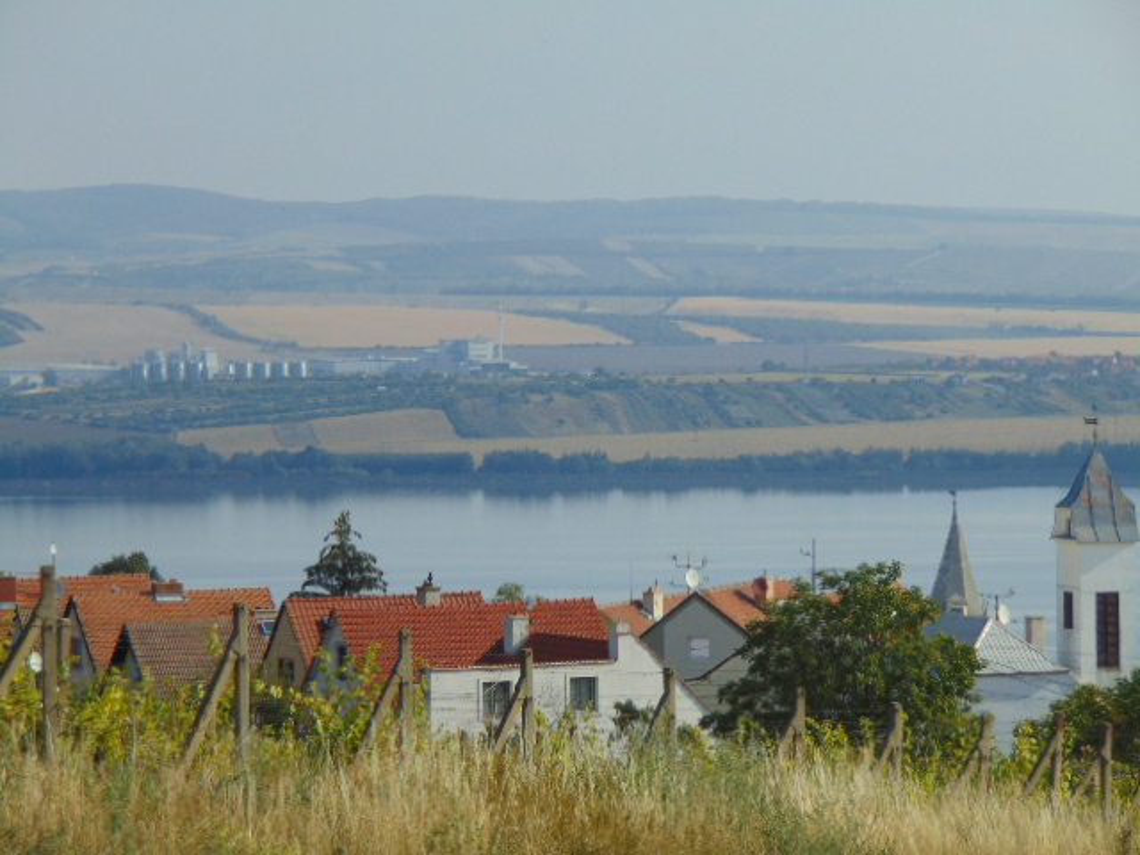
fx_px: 6685
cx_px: 570
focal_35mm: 203
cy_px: 428
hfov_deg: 9.7
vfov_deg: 7.3
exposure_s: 1/800
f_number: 4.1
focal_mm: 36.4
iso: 80
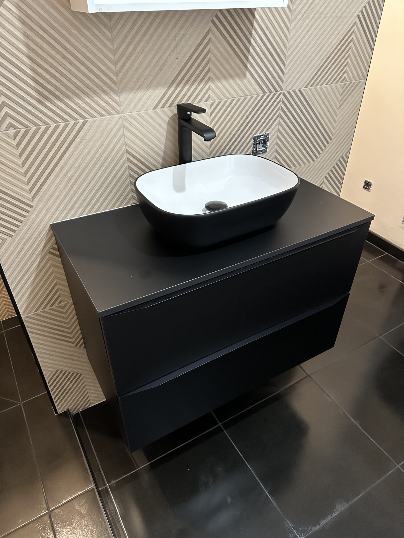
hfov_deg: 56.8
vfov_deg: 71.6
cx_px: 202
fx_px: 373
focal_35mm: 24
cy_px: 269
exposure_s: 1/50
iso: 800
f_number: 1.78
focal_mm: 6.86
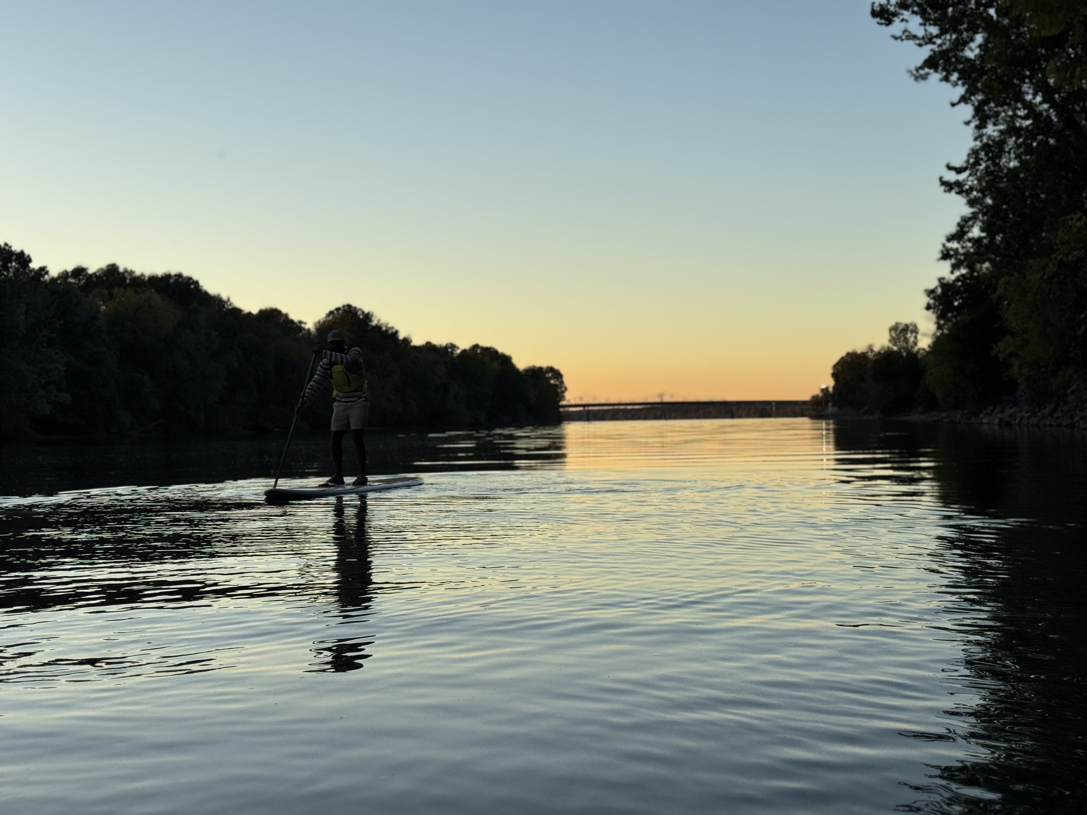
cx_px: 544
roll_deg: +1.0
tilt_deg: -1.0
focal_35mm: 48
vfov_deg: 30.3
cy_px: 408
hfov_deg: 39.7
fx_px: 1507
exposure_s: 1/1597
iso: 64
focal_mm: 6.76
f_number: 1.78
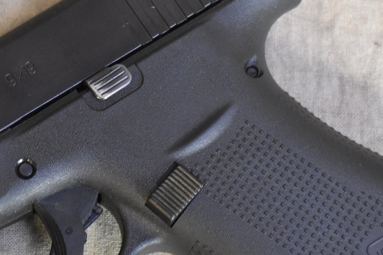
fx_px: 1665
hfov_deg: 13.0
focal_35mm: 156
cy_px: 136
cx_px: 44
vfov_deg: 8.8
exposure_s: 1/15
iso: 3200
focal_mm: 35
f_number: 4.5
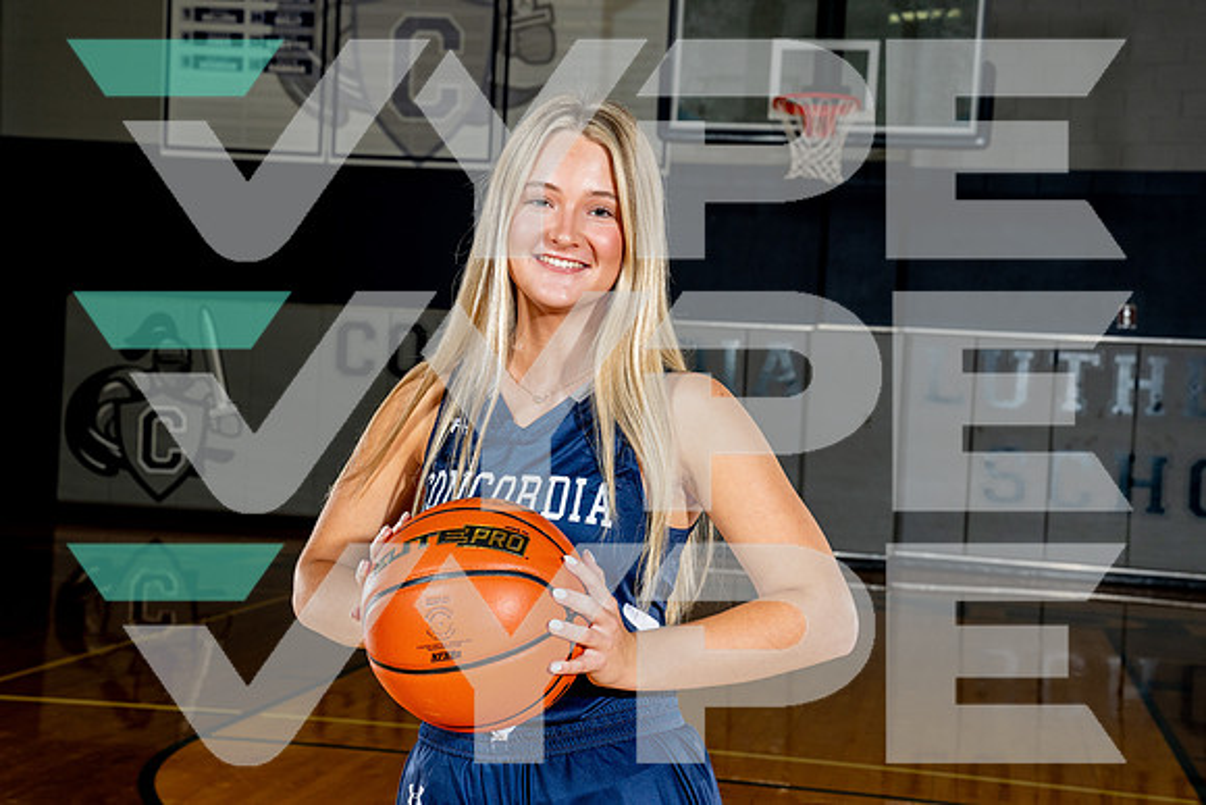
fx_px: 1910
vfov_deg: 23.8
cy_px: 402
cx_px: 603
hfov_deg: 35.0
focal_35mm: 57
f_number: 8
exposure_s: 1/250
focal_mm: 57
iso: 800
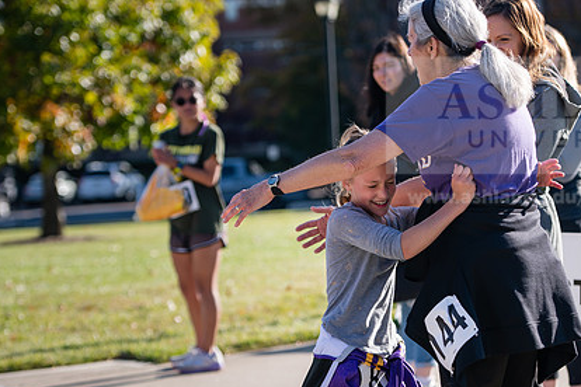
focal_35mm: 133
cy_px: 226
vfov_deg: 10.3
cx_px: 344
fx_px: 2146
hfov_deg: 15.4
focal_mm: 95
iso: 64
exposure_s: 1/500
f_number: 3.2
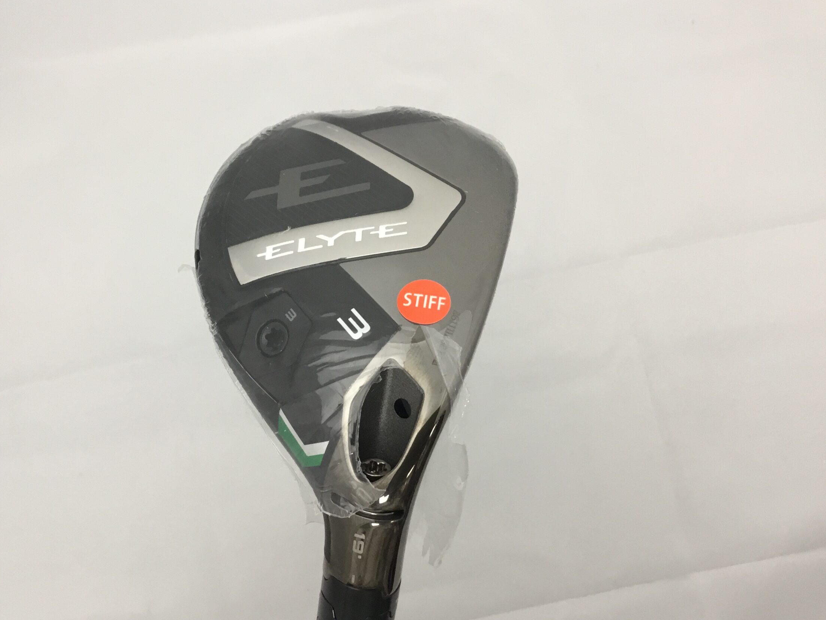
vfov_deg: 39.7
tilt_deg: -73.5
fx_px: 859
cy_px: 321
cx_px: 351
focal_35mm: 36
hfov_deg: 51.2
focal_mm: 3.3
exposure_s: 1/33
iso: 40
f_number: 2.4
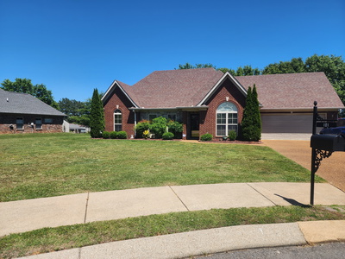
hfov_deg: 73.9
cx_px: 172
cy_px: 130
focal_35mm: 23
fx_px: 229
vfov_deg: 58.9
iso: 12
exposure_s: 1/1114
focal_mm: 6.4
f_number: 1.8
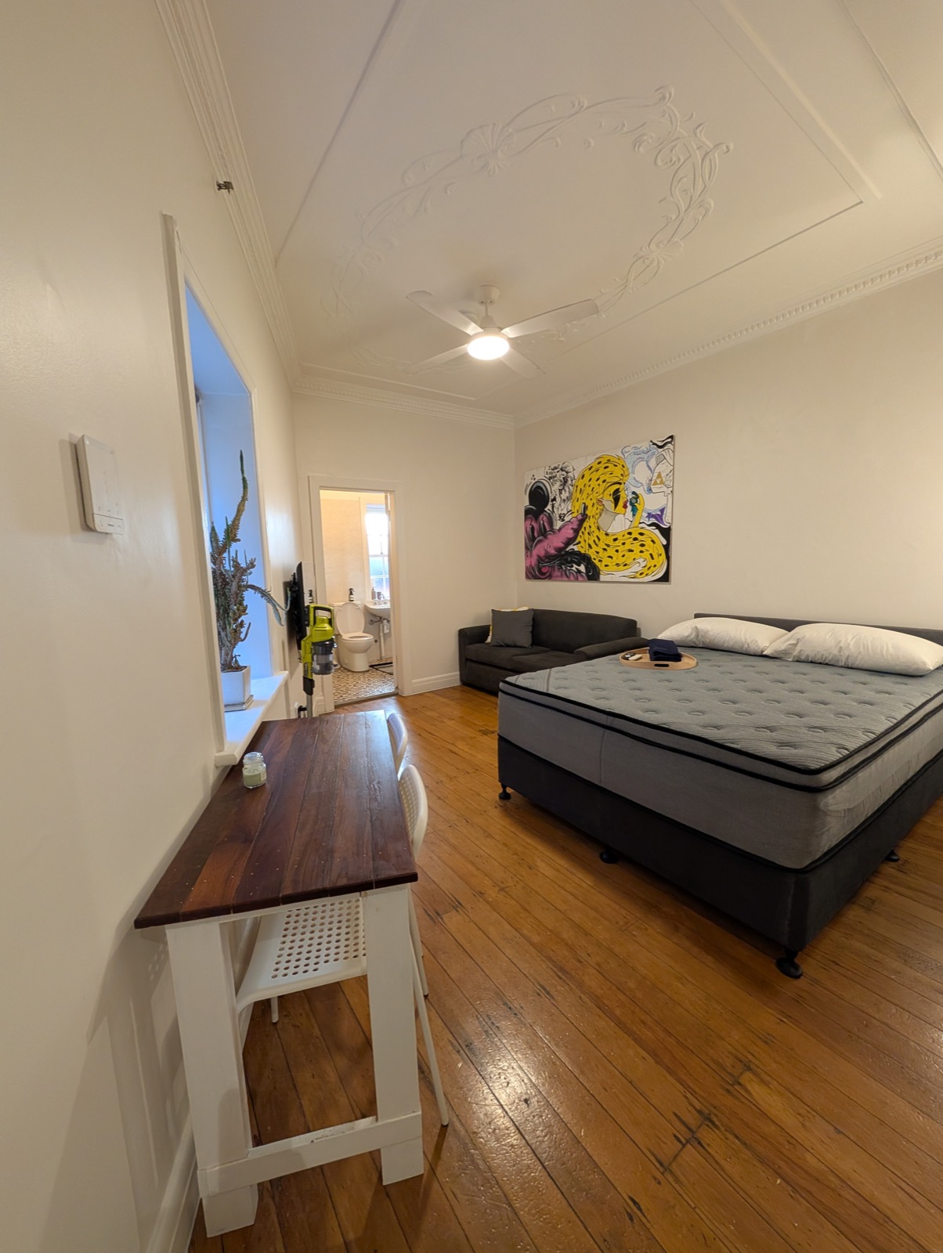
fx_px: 435
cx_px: 472
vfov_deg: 110.5
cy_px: 626
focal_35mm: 12
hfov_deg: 94.6
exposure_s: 1/100
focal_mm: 2.02
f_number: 1.7
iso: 253
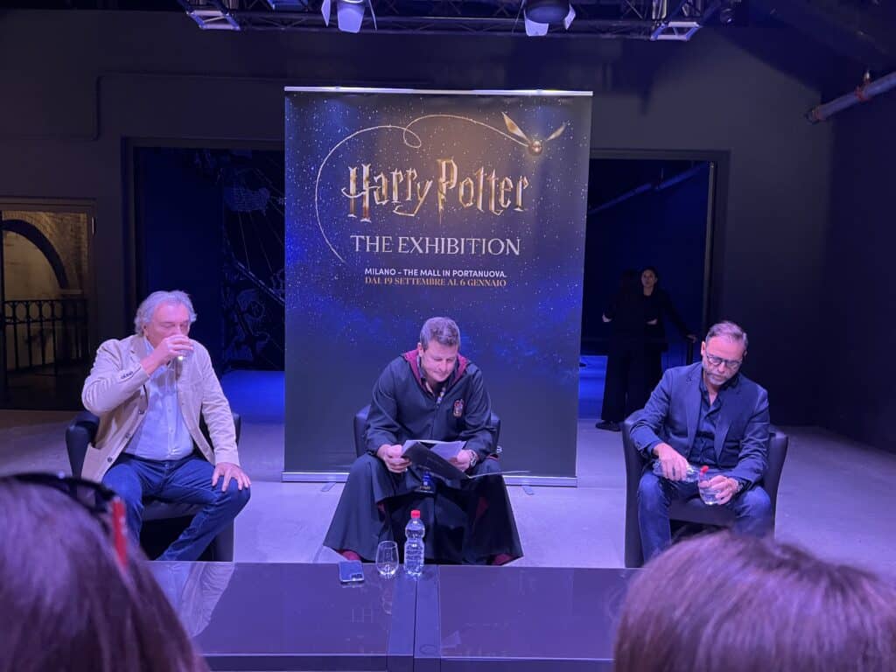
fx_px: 673
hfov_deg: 67.3
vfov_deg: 53.1
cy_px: 336
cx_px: 448
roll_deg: +0.7
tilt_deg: -5.4
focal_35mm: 26
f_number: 1.5
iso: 500
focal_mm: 5.7
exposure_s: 1/60
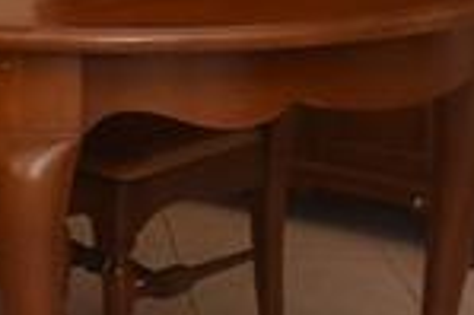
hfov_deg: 14.9
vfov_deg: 10.9
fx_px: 1631
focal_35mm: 124
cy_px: 3
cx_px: -305
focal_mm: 12
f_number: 5
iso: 800
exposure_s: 1/100
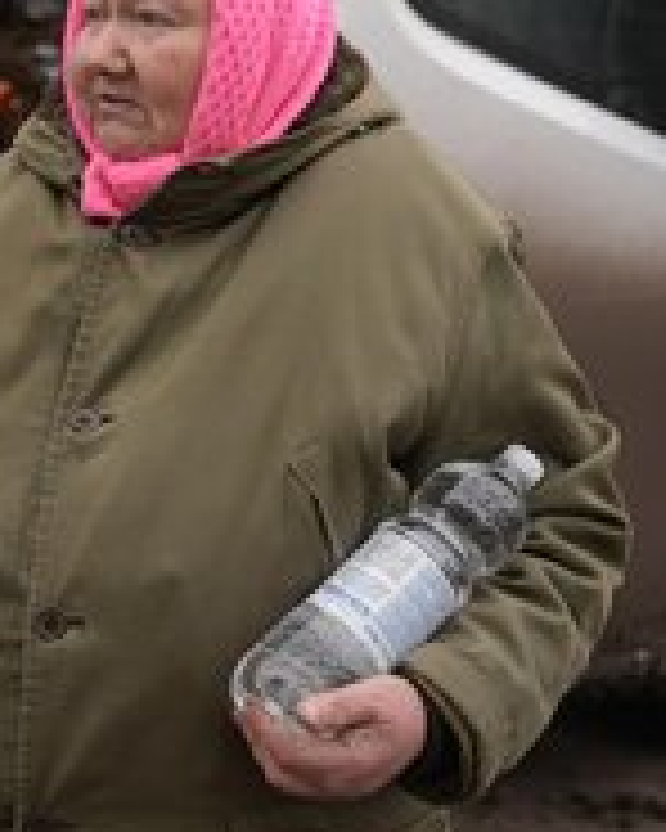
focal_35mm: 67
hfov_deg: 21.9
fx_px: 1651
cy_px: 308
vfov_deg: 28.2
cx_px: -4
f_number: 2.8
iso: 200
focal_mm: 33
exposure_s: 1/1000
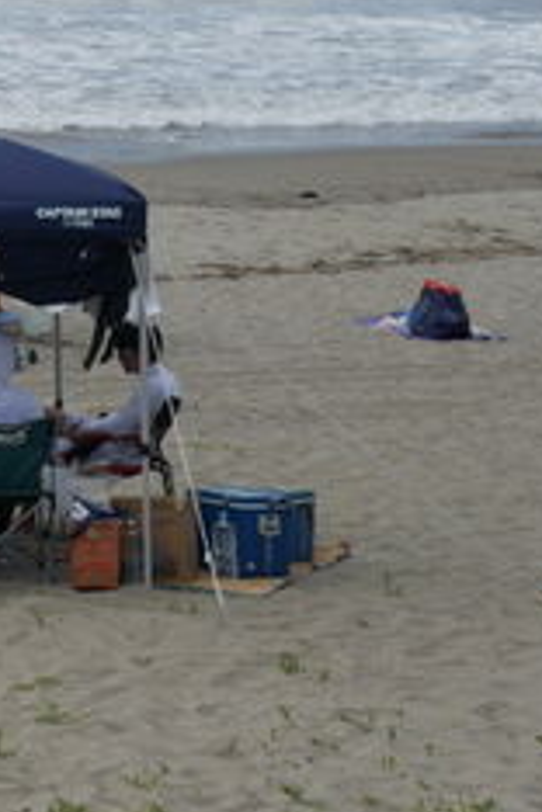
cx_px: -717
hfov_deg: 9.9
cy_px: 97
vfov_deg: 16.5
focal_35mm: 123
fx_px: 2778
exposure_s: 1/1600
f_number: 5.6
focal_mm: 17
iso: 200
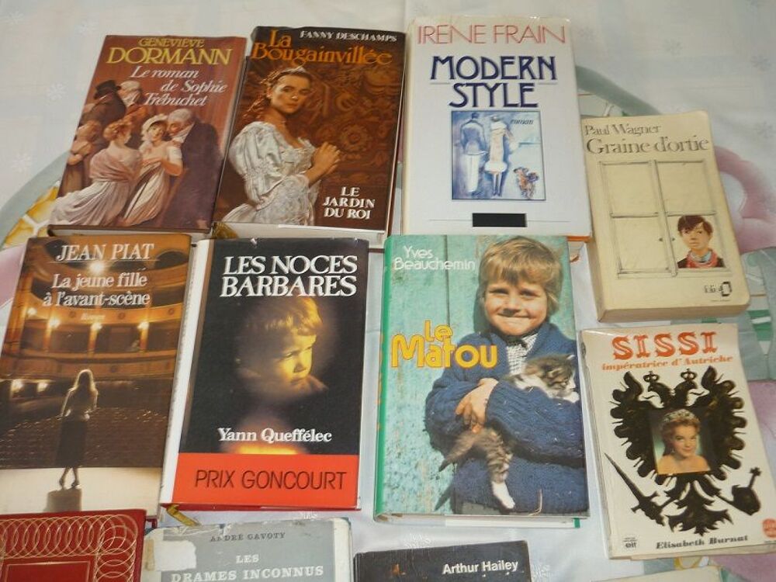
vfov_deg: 42.9
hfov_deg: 55.4
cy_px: 291
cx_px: 388
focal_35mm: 33
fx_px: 740
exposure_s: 1/30
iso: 100
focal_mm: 5.5
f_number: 2.8
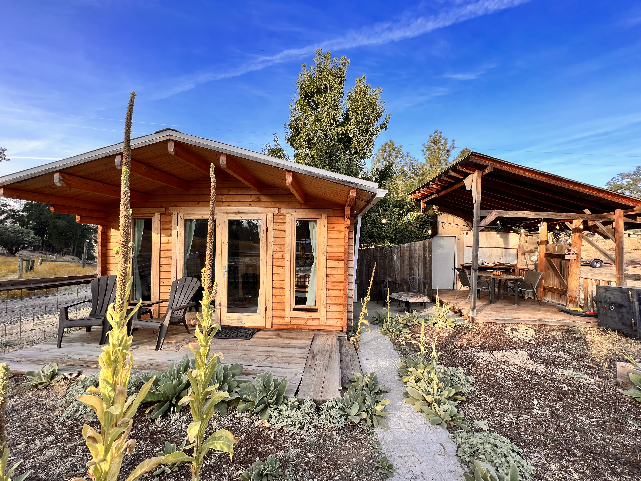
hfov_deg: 106.2
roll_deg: -0.3
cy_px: 240
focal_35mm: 13
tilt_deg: +0.5
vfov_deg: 89.9
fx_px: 241
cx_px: 320
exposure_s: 1/174
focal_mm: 1.57
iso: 32
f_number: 1.8
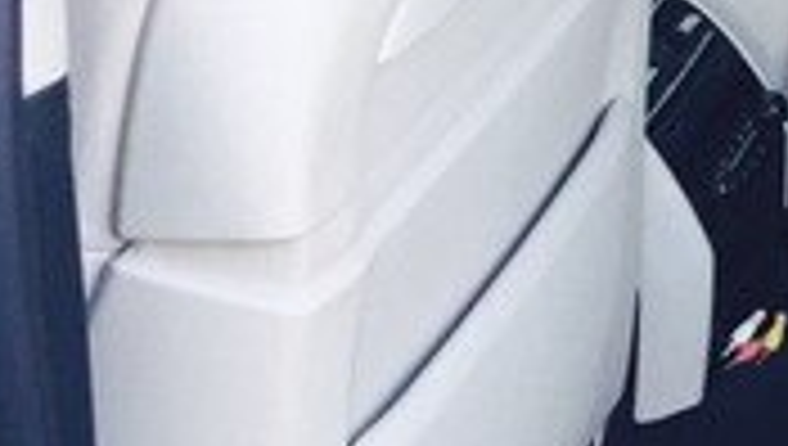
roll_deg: +1.6
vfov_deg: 10.2
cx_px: 1463
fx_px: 2490
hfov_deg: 15.3
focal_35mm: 119
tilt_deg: -25.1
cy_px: 61
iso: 50
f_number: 2.2
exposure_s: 1/100
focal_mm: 4.15
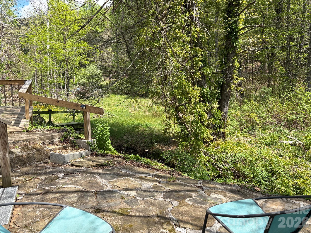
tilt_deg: -7.3
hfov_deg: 67.3
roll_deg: +1.2
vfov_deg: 53.1
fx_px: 234
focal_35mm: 26
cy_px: 116
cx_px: 156
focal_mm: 5.96
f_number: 1.6
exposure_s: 1/1550
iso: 50
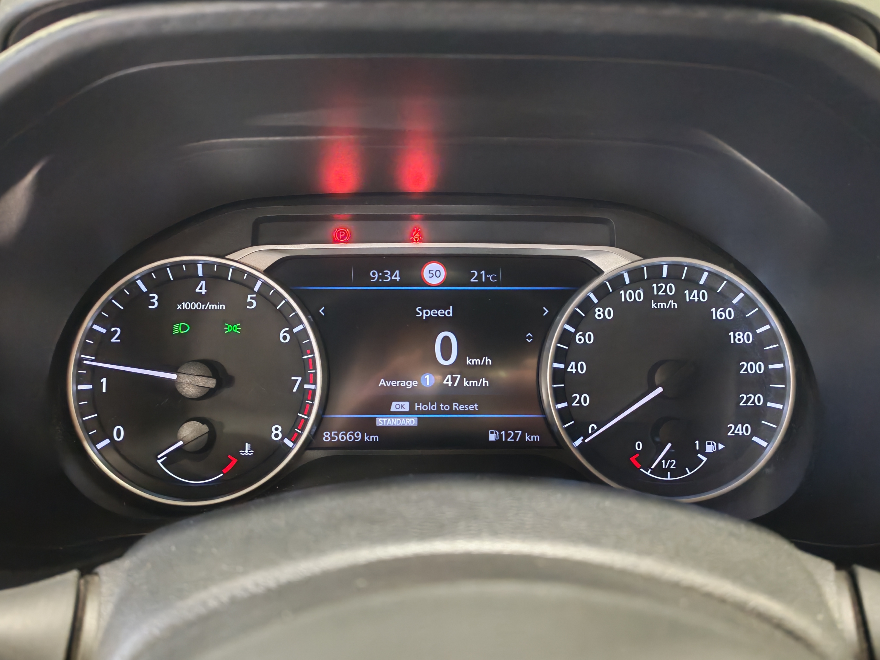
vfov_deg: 42.9
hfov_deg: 55.4
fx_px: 839
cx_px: 440
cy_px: 330
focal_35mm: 33
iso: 2912
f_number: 1.9
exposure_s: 1/33.3
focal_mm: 6.12
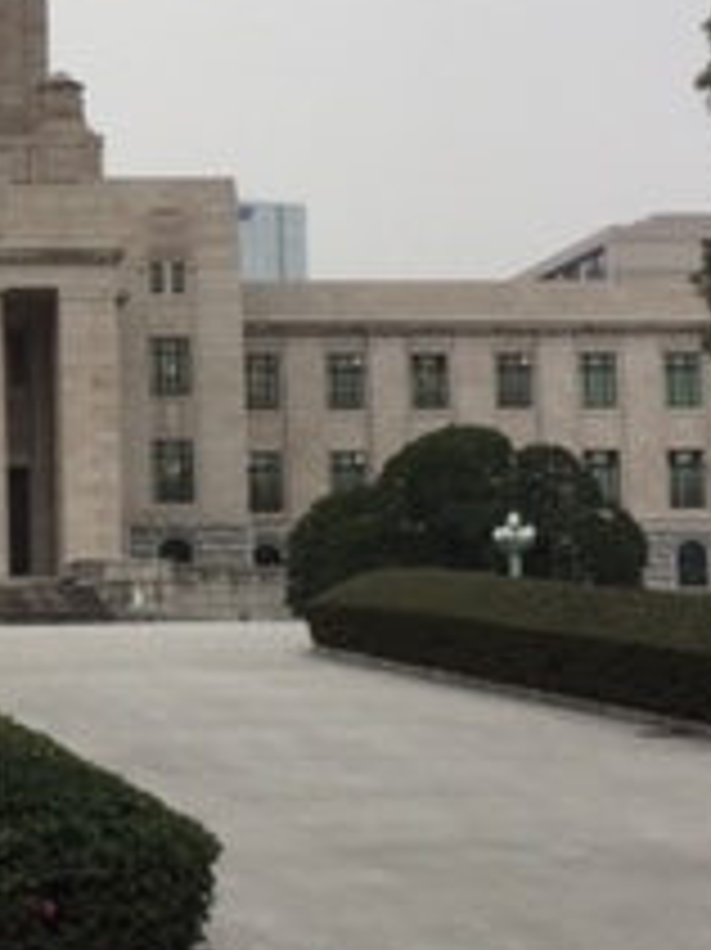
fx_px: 2412
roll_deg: +1.4
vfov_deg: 22.3
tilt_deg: +7.8
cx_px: -86
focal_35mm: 88
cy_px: 509
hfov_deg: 16.2
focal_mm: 4.15
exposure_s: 1/173
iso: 32
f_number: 2.2
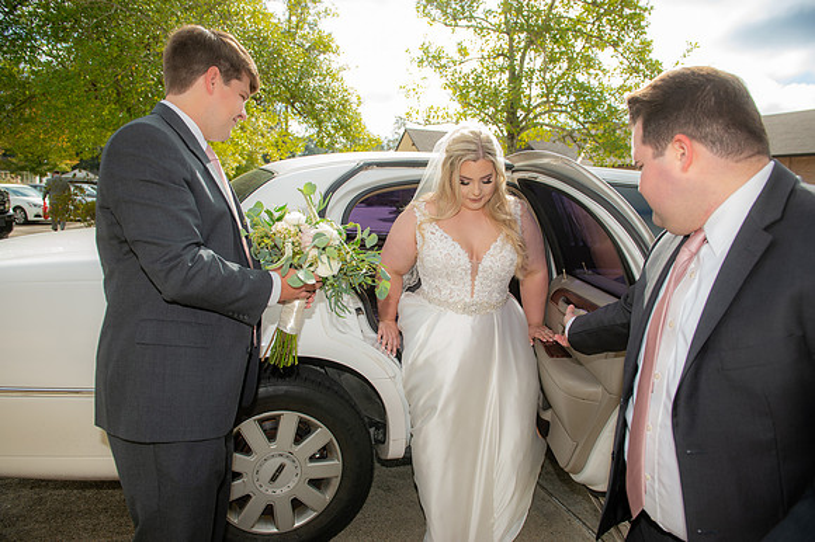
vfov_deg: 53.1
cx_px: 408
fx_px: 543
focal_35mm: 24
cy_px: 271
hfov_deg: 73.8
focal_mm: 24
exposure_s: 1/320
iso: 64
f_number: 5
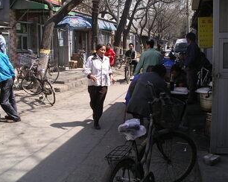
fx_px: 310
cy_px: 82
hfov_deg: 40.4
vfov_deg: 32.7
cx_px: 106
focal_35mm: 46
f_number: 4.3
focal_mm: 7.8
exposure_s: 1/323
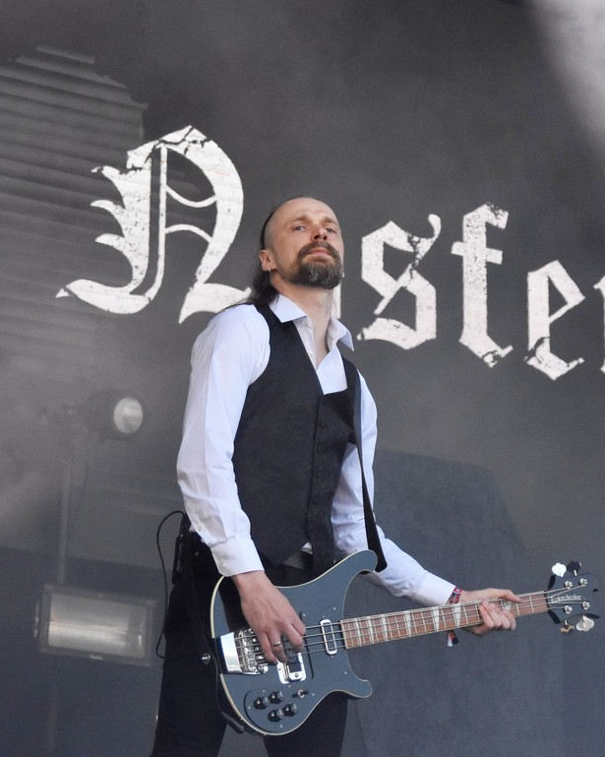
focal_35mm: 101
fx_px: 2261
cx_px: 481
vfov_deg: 19.0
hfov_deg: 15.1
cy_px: 384
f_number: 2.8
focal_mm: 46
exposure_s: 1/8000
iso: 2000
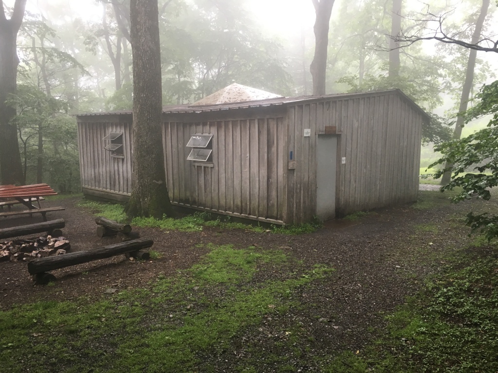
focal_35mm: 29
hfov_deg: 61.7
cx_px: 249
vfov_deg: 48.2
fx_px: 417
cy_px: 186
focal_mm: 4.15
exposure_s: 1/30
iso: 32
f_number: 2.2
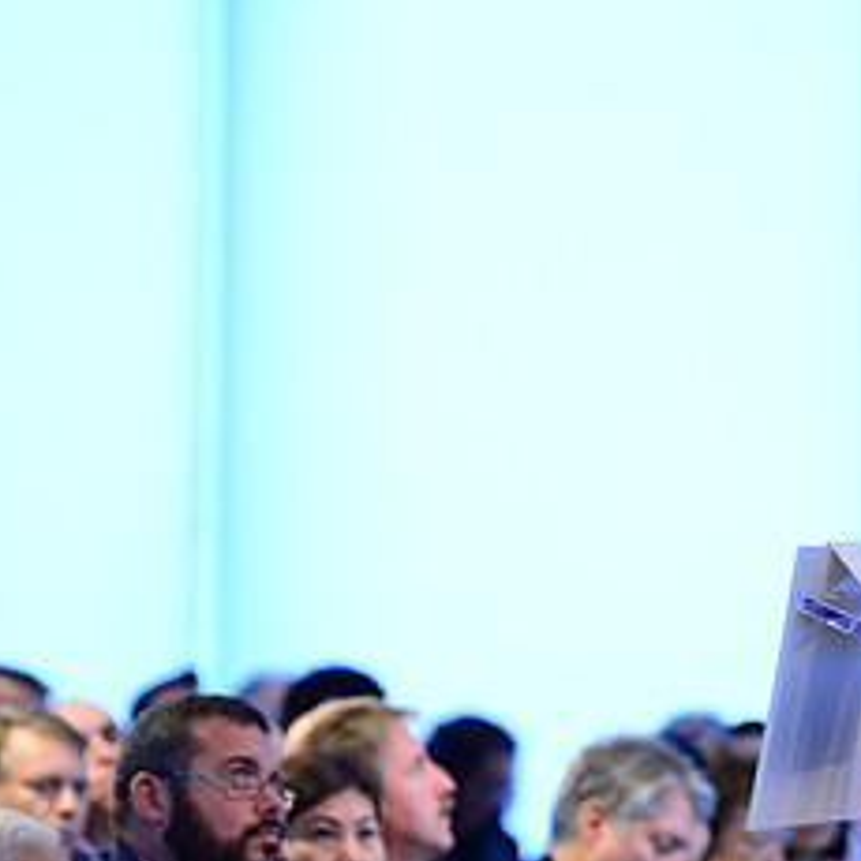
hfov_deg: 6.0
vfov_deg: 6.0
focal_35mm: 290
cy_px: 537
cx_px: 745
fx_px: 8161
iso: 4000
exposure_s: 1/125
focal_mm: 135
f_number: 2.8
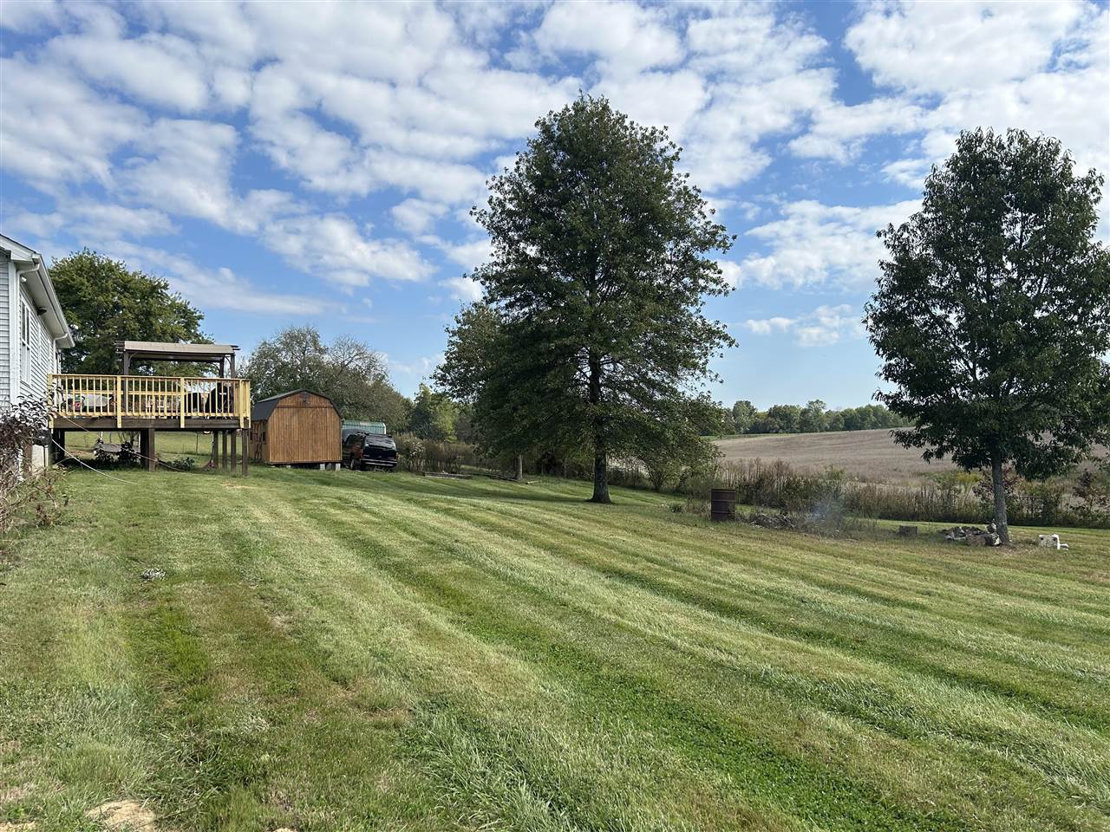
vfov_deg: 53.1
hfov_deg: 67.3
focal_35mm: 26
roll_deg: +0.3
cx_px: 555
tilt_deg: +0.7
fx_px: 834
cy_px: 416
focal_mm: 5.7
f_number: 1.5
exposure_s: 1/4274
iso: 50
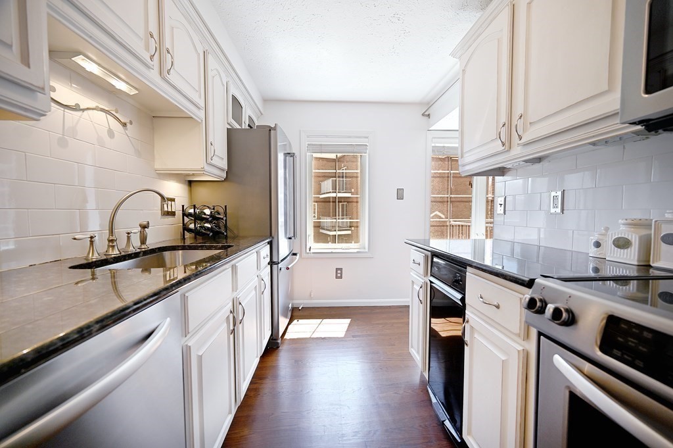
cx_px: 336
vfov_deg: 81.1
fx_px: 262
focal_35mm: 14
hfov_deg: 104.3
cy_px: 224
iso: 200
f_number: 4
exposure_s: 1/60
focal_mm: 14
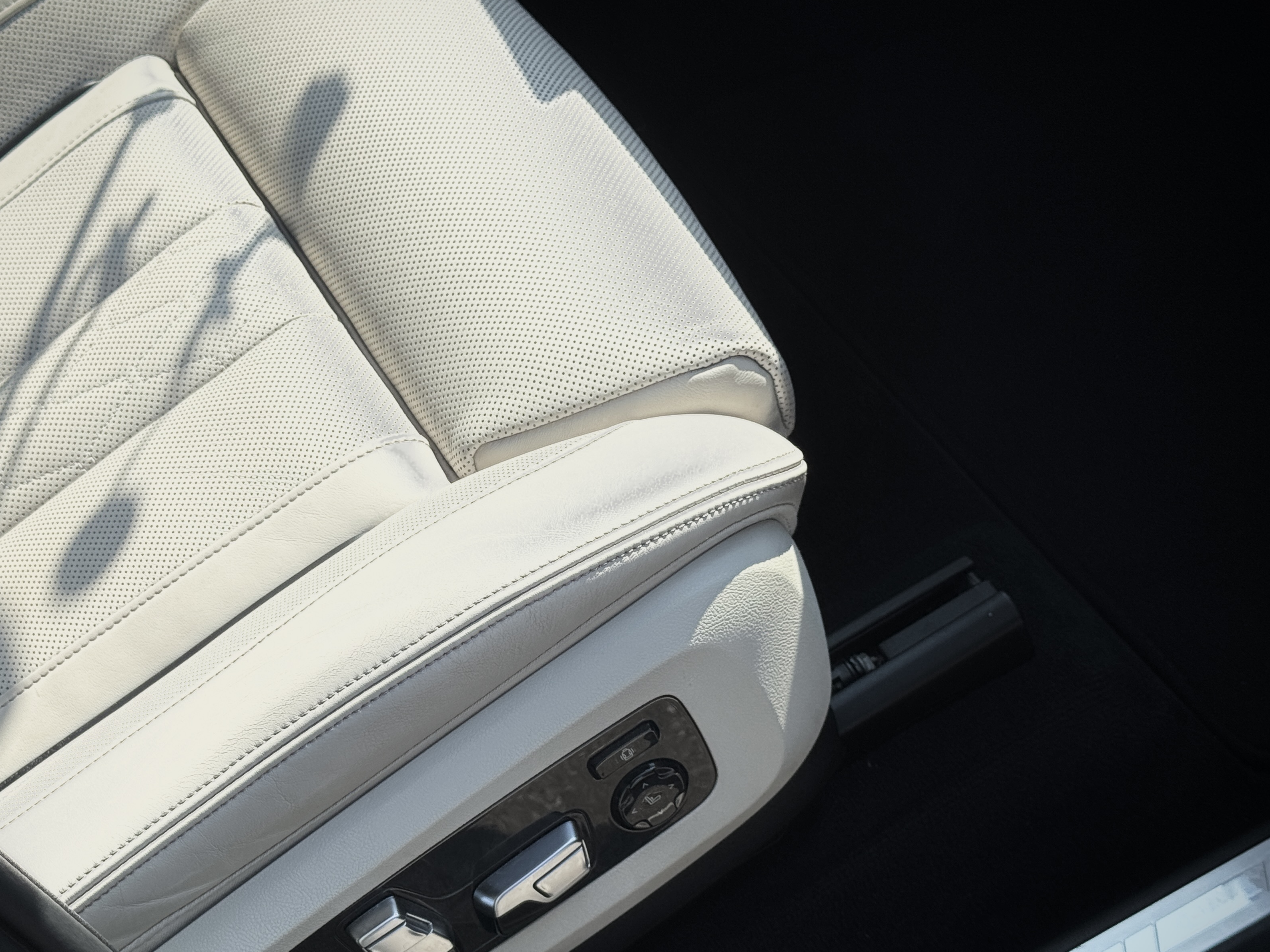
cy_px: 601
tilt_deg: -51.0
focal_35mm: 61
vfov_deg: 24.0
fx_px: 2238
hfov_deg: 31.6
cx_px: 505
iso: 64
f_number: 1.78
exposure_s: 1/2252
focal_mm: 6.76
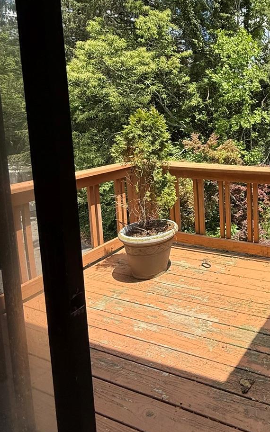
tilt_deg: -5.9
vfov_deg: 70.3
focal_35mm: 25
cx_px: 272
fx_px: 294
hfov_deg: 42.3
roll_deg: +0.0
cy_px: 141
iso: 64
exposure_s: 1/1125
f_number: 2.2
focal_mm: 2.22
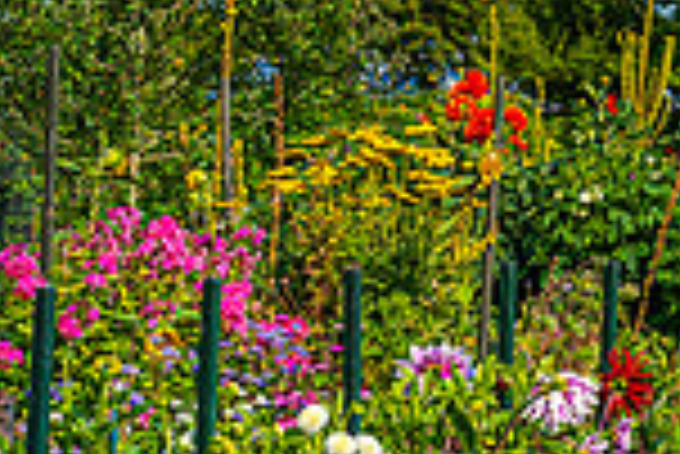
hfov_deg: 13.7
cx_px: 1216
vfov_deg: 10.3
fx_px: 2533
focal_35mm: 134
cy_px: 182
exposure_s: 1/200
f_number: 8
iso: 100
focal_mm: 35
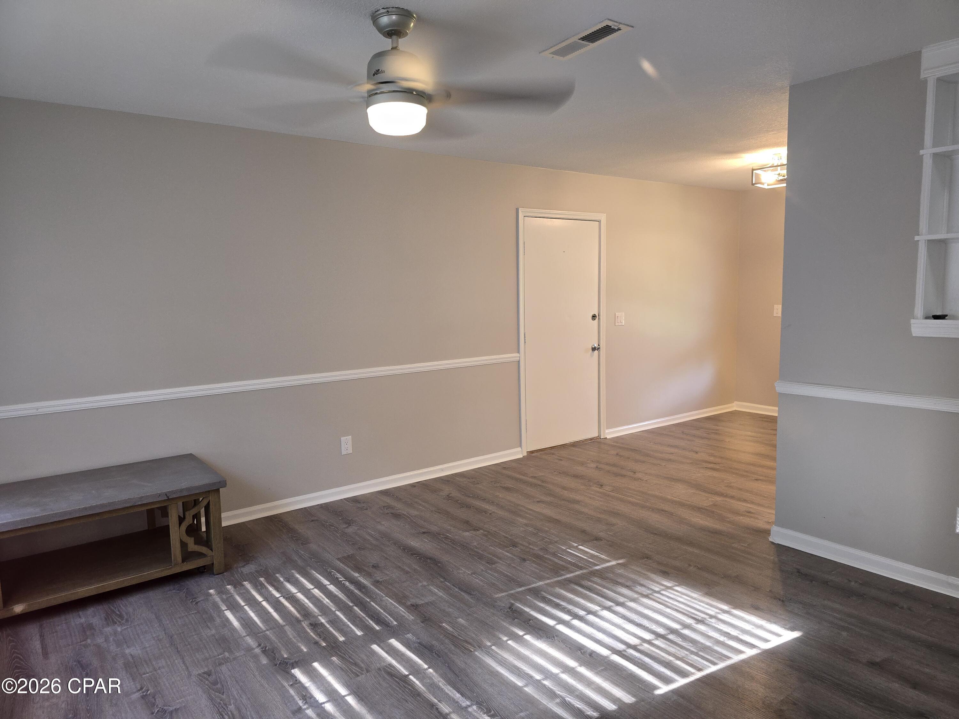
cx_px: 480
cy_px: 360
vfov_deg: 58.9
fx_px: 637
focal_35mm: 23
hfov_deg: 73.9
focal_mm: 6.3
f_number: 1.7
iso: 100
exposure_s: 1/30
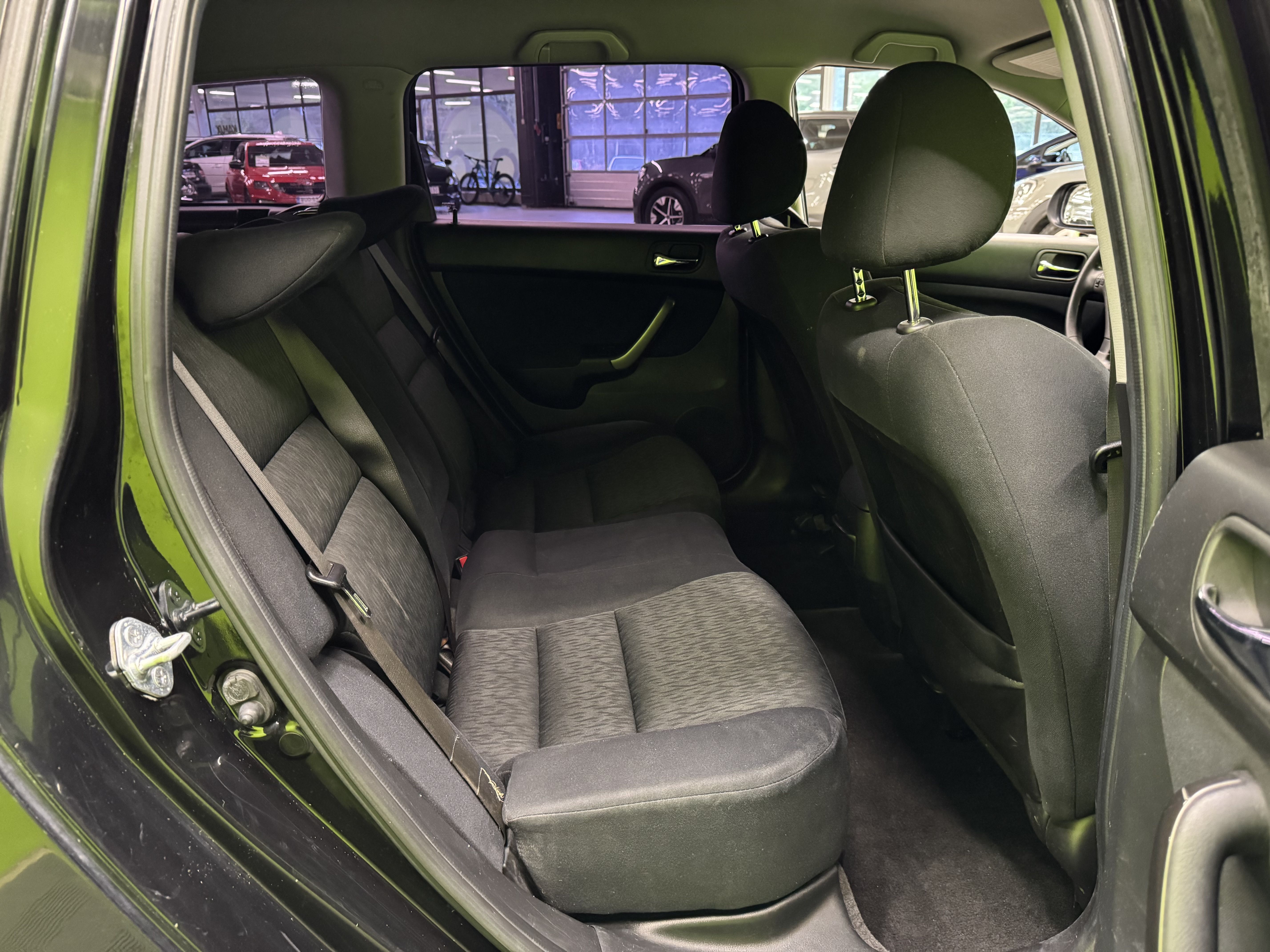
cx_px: 635
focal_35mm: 24
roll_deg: +1.3
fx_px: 881
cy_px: 476
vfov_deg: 56.8
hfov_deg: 71.6
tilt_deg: -19.5
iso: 1000
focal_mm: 6.76
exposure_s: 1/33
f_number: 1.78
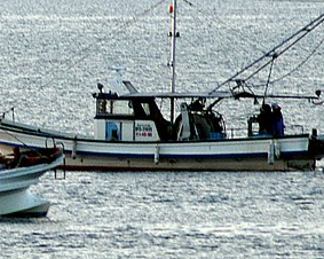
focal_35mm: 1224
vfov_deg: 1.3
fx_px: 11729
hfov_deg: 1.6
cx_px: -133
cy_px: 119
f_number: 5.6
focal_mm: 240
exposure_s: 1/160
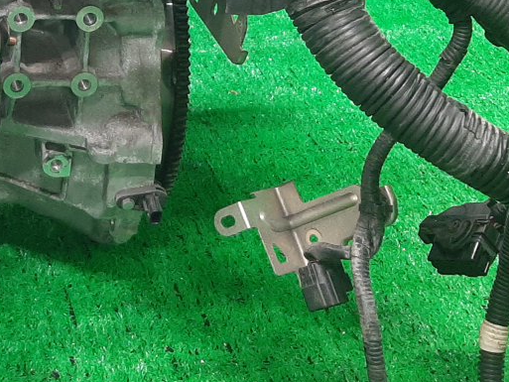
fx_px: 1074
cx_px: 4
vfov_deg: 19.5
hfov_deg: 25.4
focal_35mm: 73
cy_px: -7
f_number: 1.7
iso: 206
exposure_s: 1/50
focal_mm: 3.93
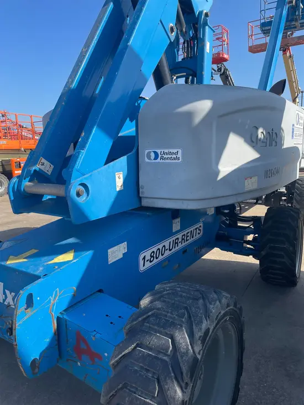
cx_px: 152
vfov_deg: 67.3
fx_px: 304
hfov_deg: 53.1
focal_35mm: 26
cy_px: 202
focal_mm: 4.2
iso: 32
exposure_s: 1/1642
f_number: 1.6
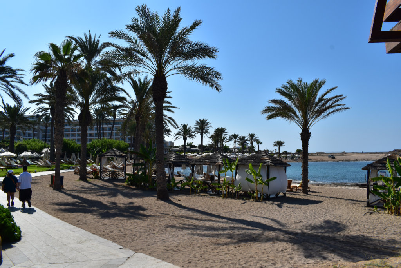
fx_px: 301
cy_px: 134
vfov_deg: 47.9
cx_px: 200
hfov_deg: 67.4
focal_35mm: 27
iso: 220
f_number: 11
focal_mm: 18
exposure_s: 1/500
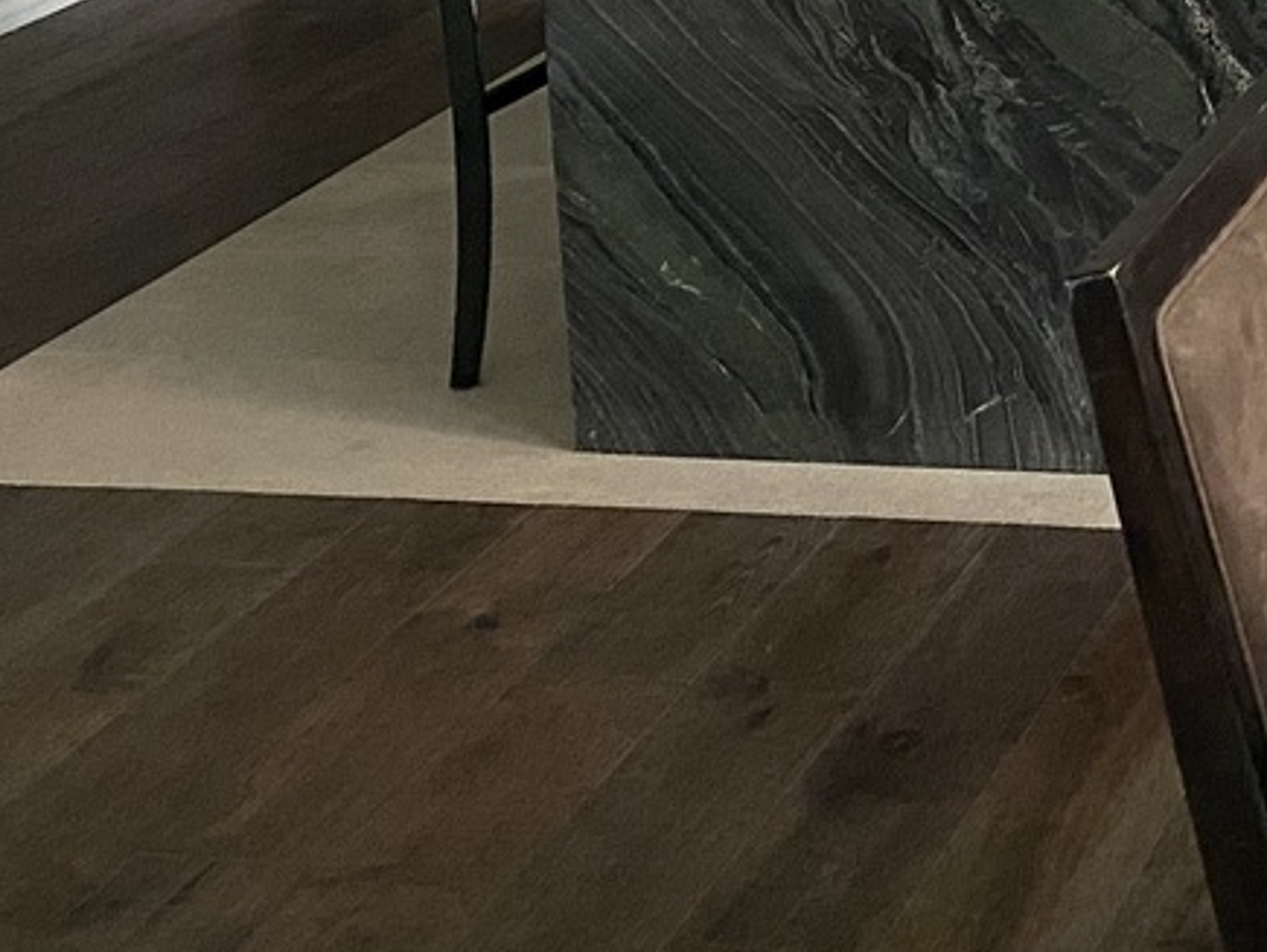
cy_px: -512
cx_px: 1558
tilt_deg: -6.3
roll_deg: +1.8
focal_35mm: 86
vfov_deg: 15.7
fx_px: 3150
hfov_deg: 21.0
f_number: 1.8
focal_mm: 4.25
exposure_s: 1/60
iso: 400
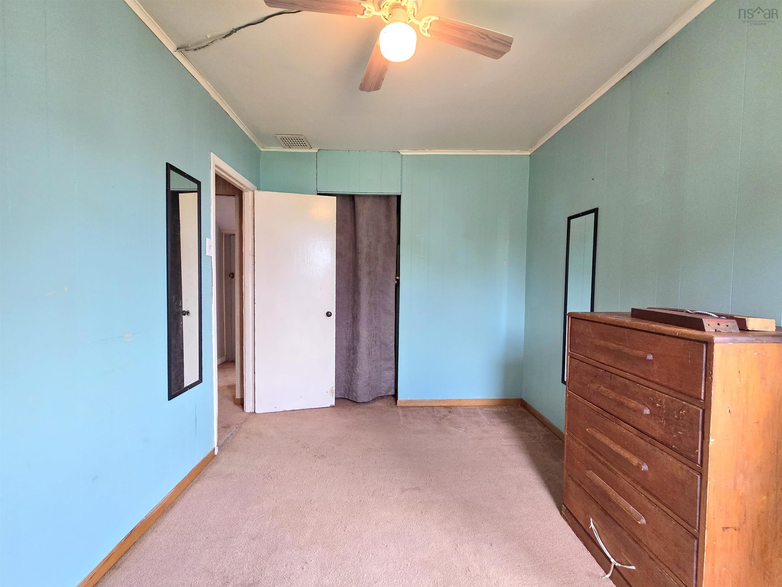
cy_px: 294
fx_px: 294
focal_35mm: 13
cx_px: 391
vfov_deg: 89.9
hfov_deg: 106.2
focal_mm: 2.2
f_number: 2.2
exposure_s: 1/60
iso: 320
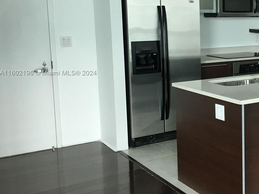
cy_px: 73
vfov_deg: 26.5
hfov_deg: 32.8
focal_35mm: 55
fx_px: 412
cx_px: 244
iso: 50
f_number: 2.2
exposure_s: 1/30
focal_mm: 4.15
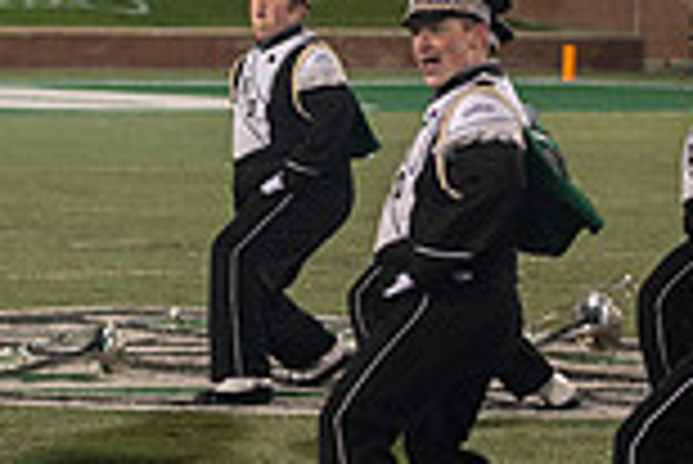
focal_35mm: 263
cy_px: 86
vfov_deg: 5.2
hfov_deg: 7.7
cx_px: -360
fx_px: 5067
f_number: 2.8
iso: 1000
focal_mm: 70
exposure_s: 1/500
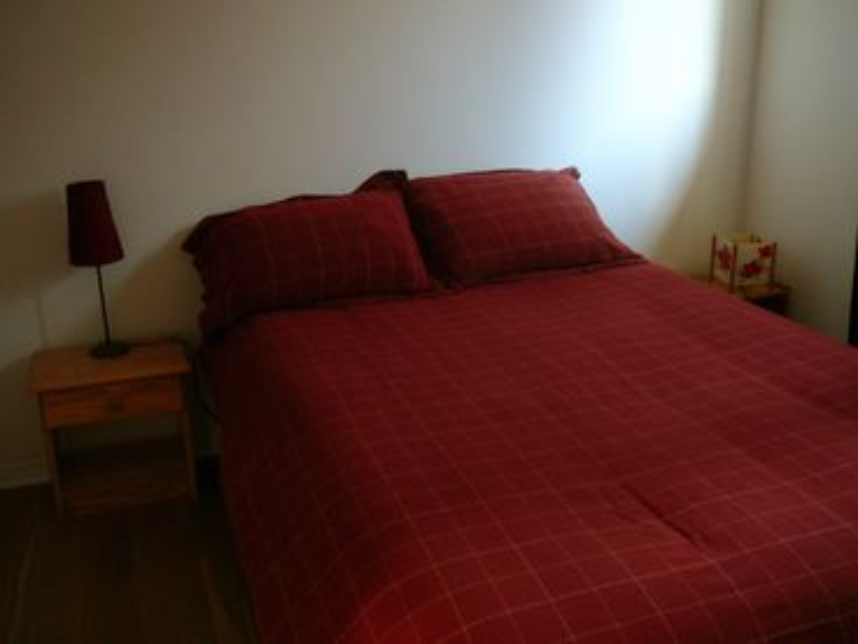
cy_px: 322
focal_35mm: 35
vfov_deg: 40.7
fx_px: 868
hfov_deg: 52.6
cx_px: 429
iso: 200
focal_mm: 5.2
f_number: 2.8
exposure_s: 1/8
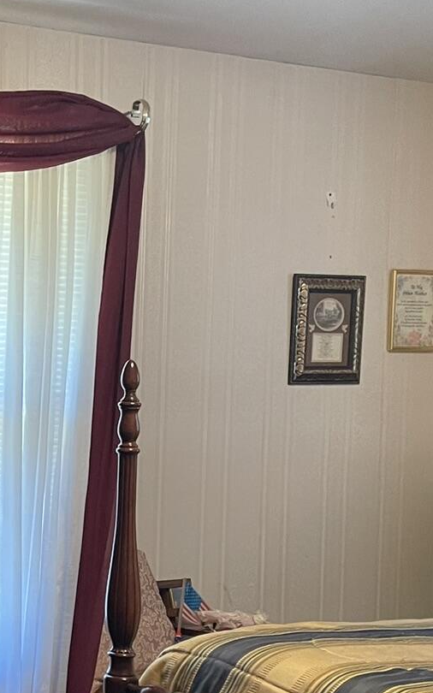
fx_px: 1265
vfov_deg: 30.2
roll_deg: +0.2
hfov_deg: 17.8
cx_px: -169
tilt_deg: -5.4
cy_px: 500
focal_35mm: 67
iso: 400
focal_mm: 5.1
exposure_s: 1/40
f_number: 1.6
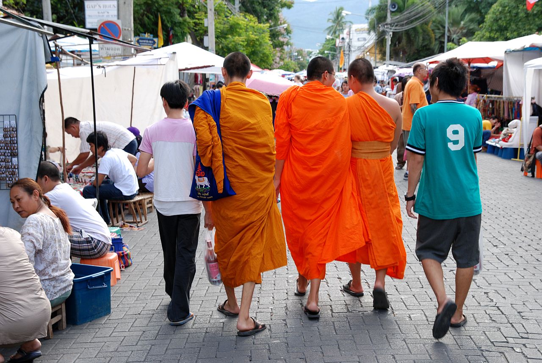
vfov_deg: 23.8
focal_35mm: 57
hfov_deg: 35.0
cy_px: 182
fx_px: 859
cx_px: 271
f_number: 5.6
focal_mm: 38
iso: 160
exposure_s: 1/80
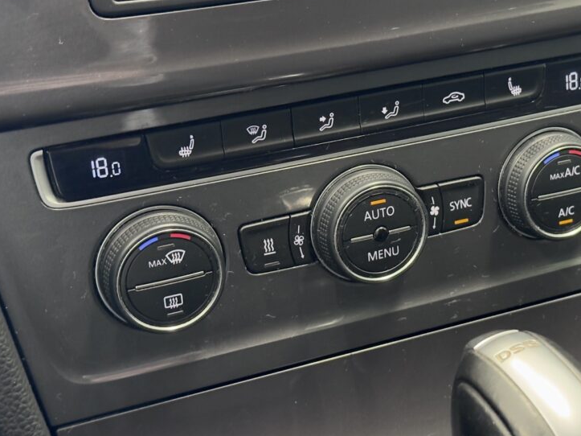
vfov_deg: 21.6
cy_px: 193
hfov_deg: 28.4
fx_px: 1141
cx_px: 369
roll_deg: -3.6
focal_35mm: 68
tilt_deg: -34.9
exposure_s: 1/27
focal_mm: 6.76
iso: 500
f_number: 1.78
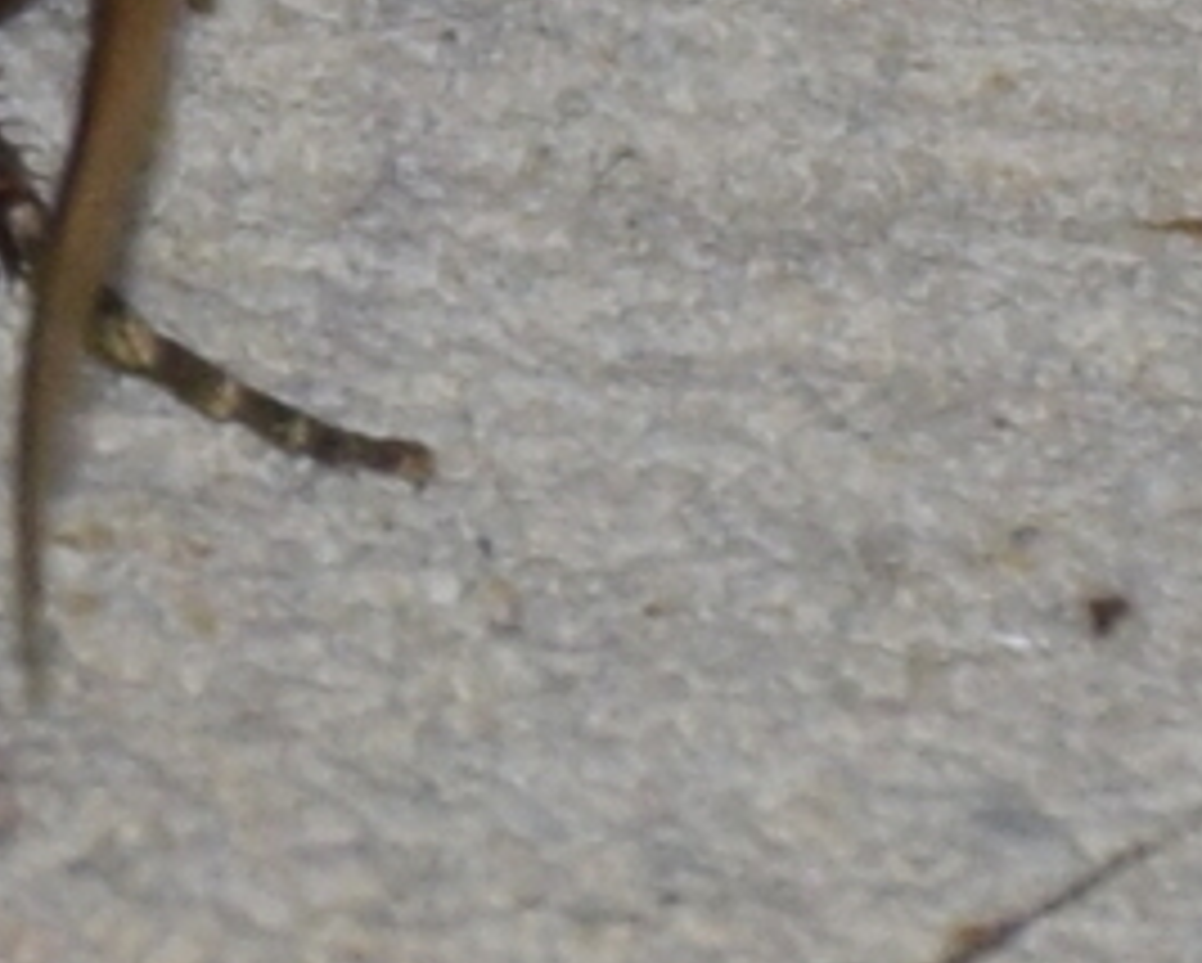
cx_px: -867
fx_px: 25134
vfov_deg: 2.2
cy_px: -126
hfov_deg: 2.7
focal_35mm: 706
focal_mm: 140
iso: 320
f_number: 5.6
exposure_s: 1/60
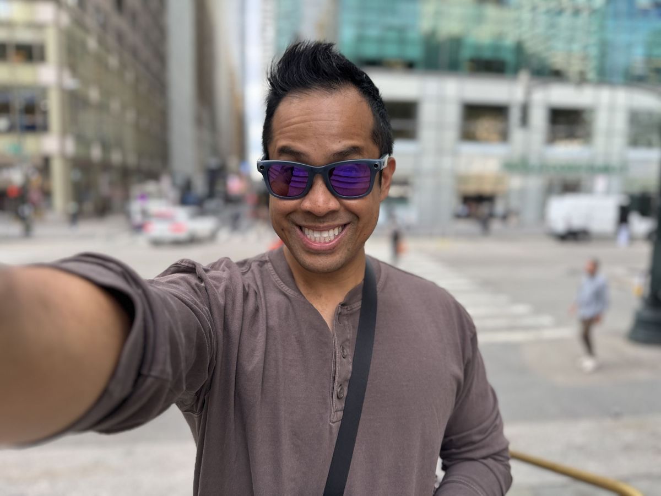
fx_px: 458
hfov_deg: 71.6
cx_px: 330
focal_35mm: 24
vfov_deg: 56.8
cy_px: 248
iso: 80
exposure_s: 1/318
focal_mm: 6.76
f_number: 1.78
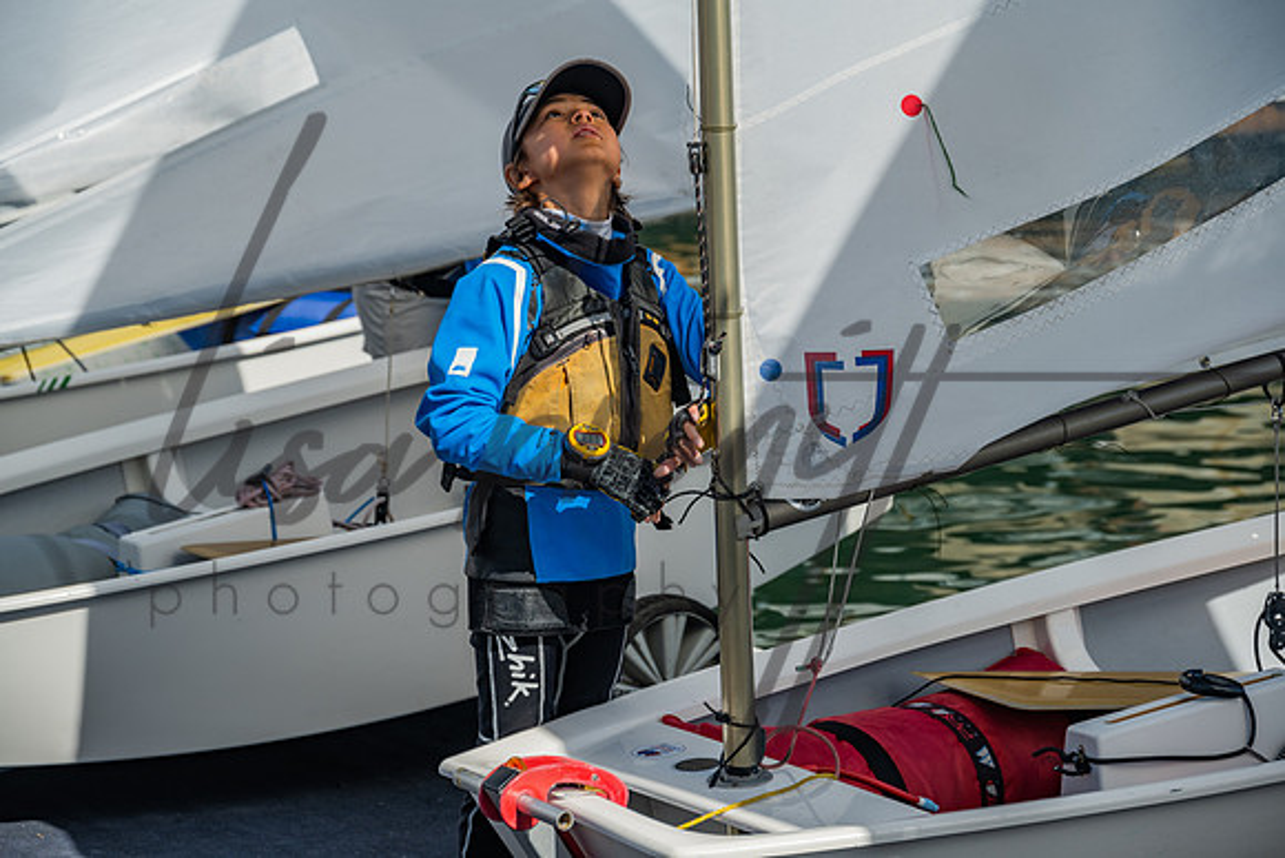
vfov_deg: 11.4
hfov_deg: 17.1
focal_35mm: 120
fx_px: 4284
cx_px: 642
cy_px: 429
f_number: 6.3
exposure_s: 1/250
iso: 100
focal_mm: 120
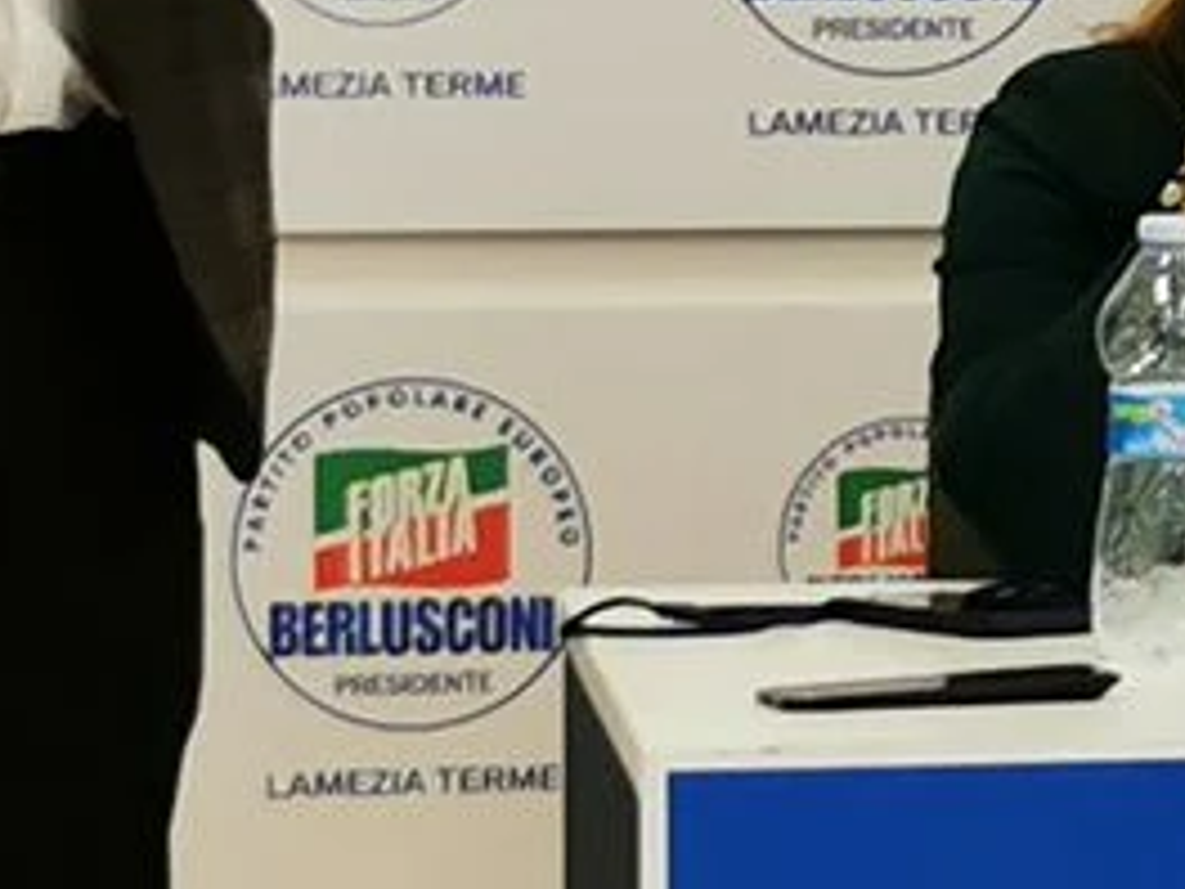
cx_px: 2188
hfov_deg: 8.0
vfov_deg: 6.2
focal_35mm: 238
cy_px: 184
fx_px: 8147
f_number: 1.6
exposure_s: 1/100
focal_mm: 5.56
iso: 100
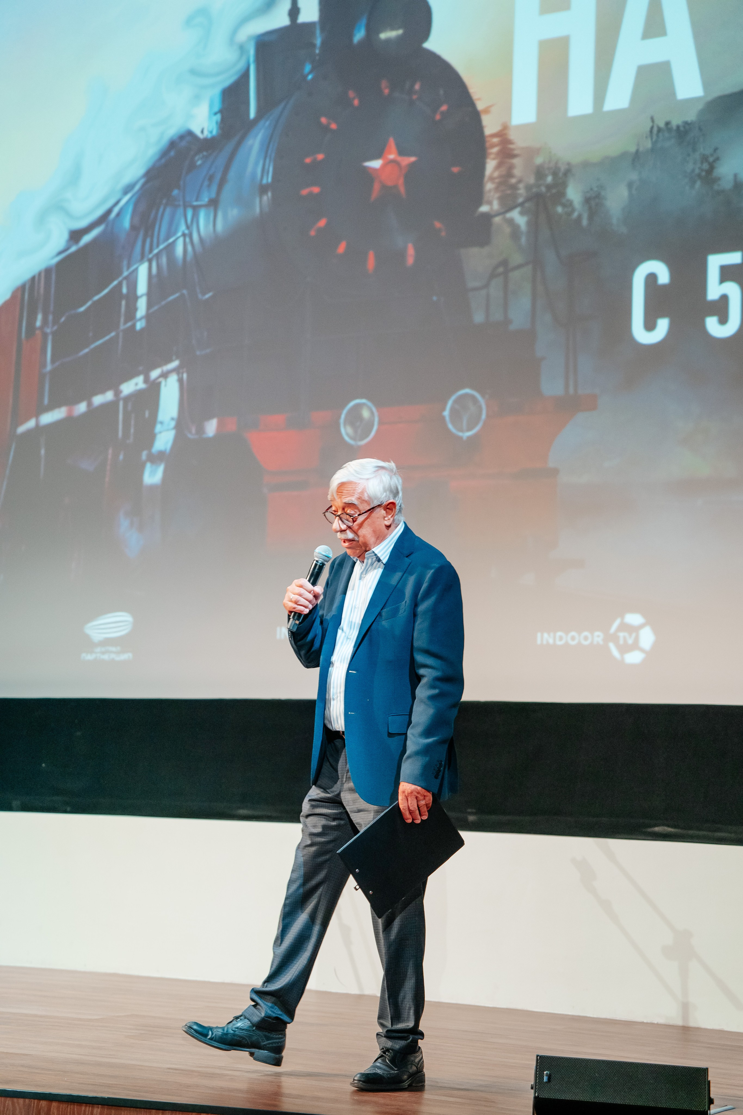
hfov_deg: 19.5
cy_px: 558
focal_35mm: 70
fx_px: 2167
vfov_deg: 28.8
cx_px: 372
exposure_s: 1/160
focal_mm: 70
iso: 1600
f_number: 2.8
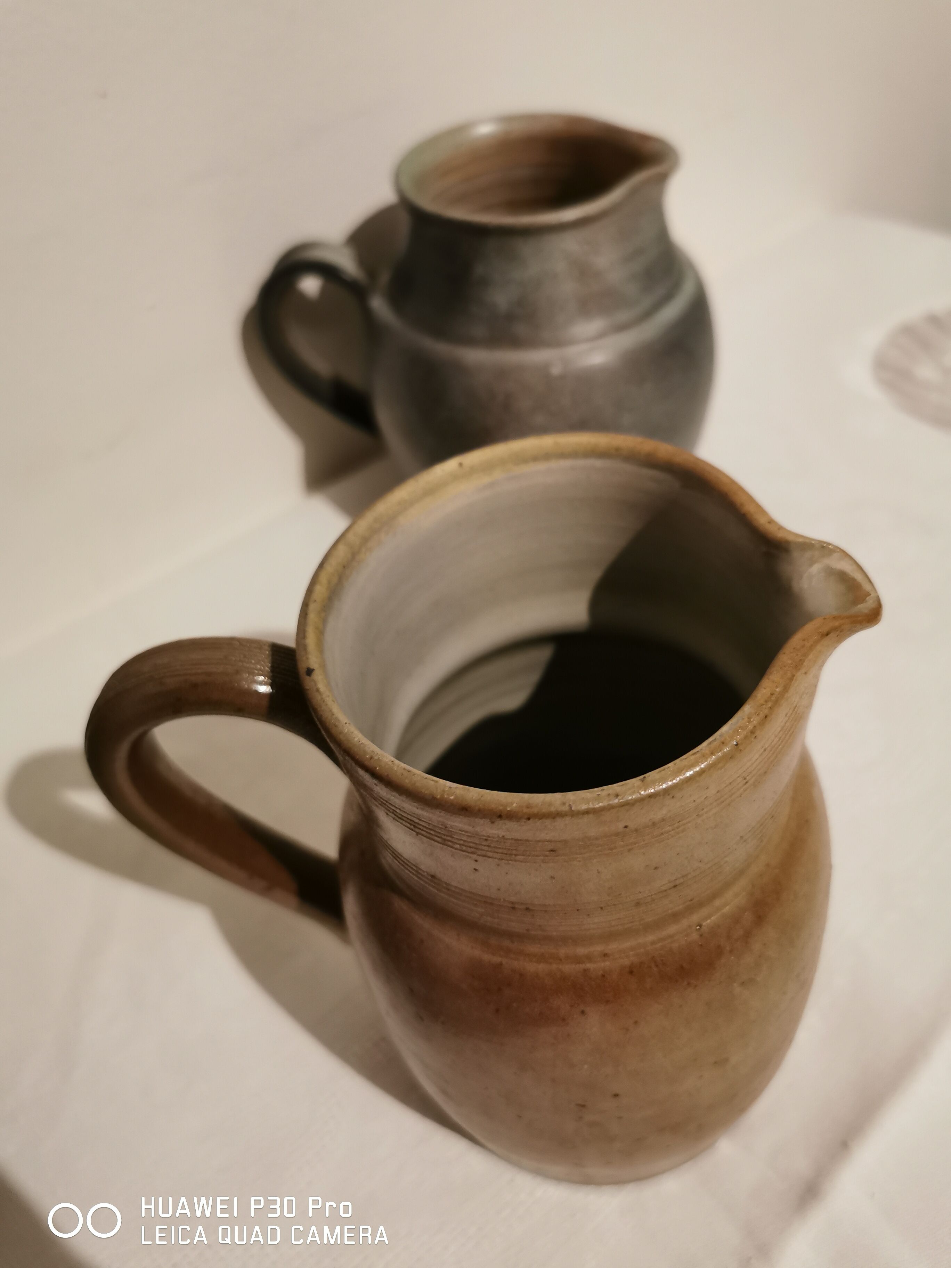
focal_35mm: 27
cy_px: 634
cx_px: 476
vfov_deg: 65.3
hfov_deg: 51.4
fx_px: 989
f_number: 1.6
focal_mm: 5.56
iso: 400
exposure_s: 1/25
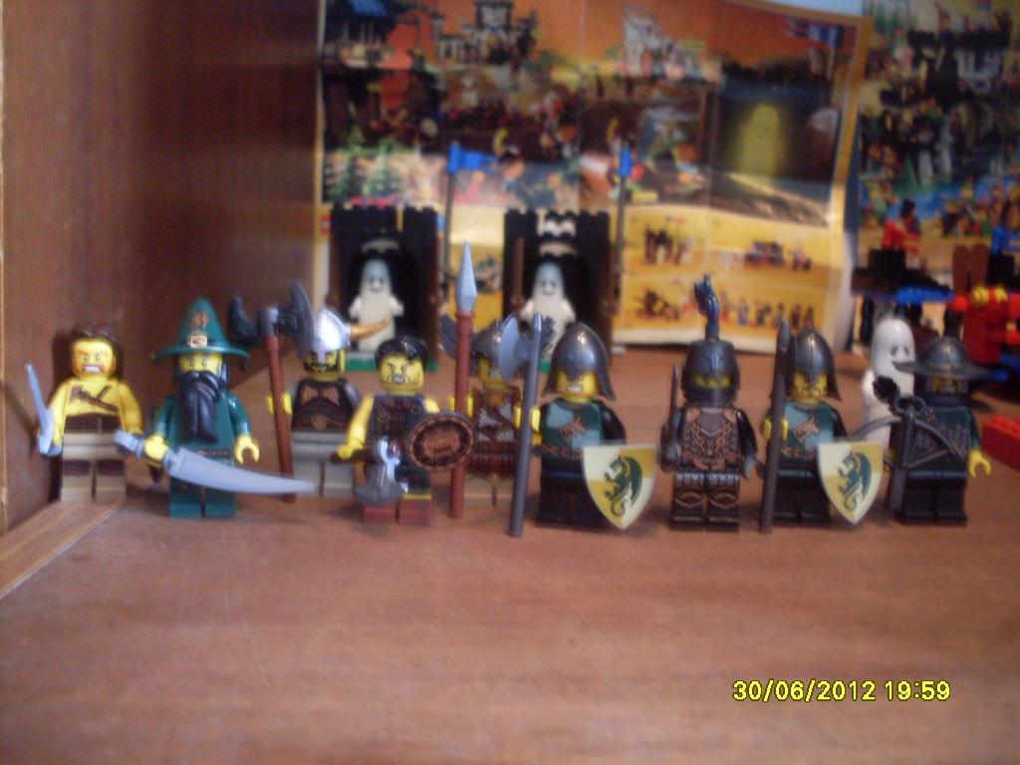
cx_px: 510
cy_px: 382
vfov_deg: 37.7
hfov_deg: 49.0
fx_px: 1120
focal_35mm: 38
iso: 200
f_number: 2.8
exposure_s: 1/1.43
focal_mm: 6.3
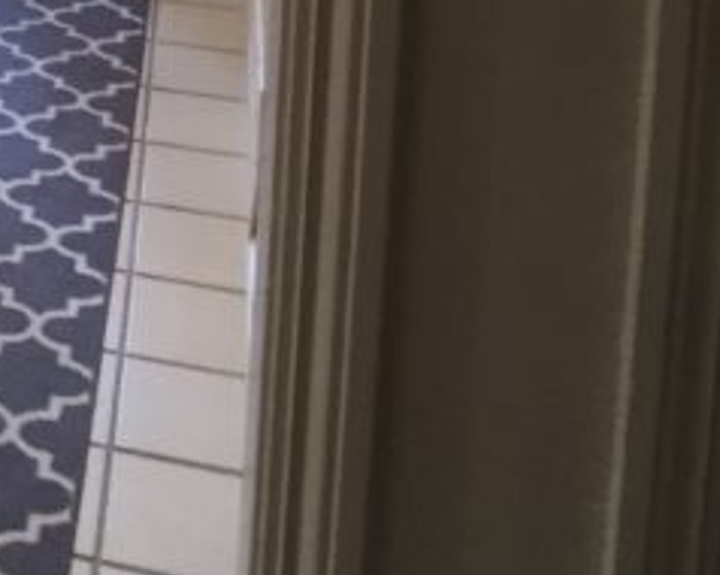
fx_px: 2598
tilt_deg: -4.0
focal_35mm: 122
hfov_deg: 14.6
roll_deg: -1.9
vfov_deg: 11.4
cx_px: -405
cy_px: -560
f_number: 2.2
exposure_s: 1/30
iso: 125
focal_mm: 4.15
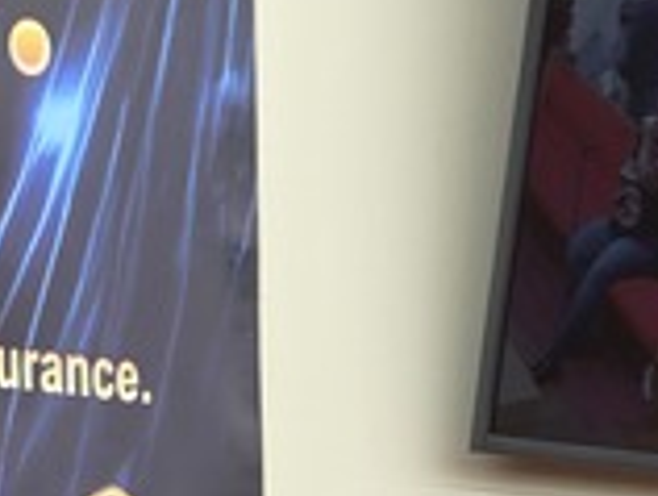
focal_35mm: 582
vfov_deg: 2.6
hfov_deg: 3.4
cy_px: 954
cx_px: -246
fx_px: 11080
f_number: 3.4
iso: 80
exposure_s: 1/120
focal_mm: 18.6
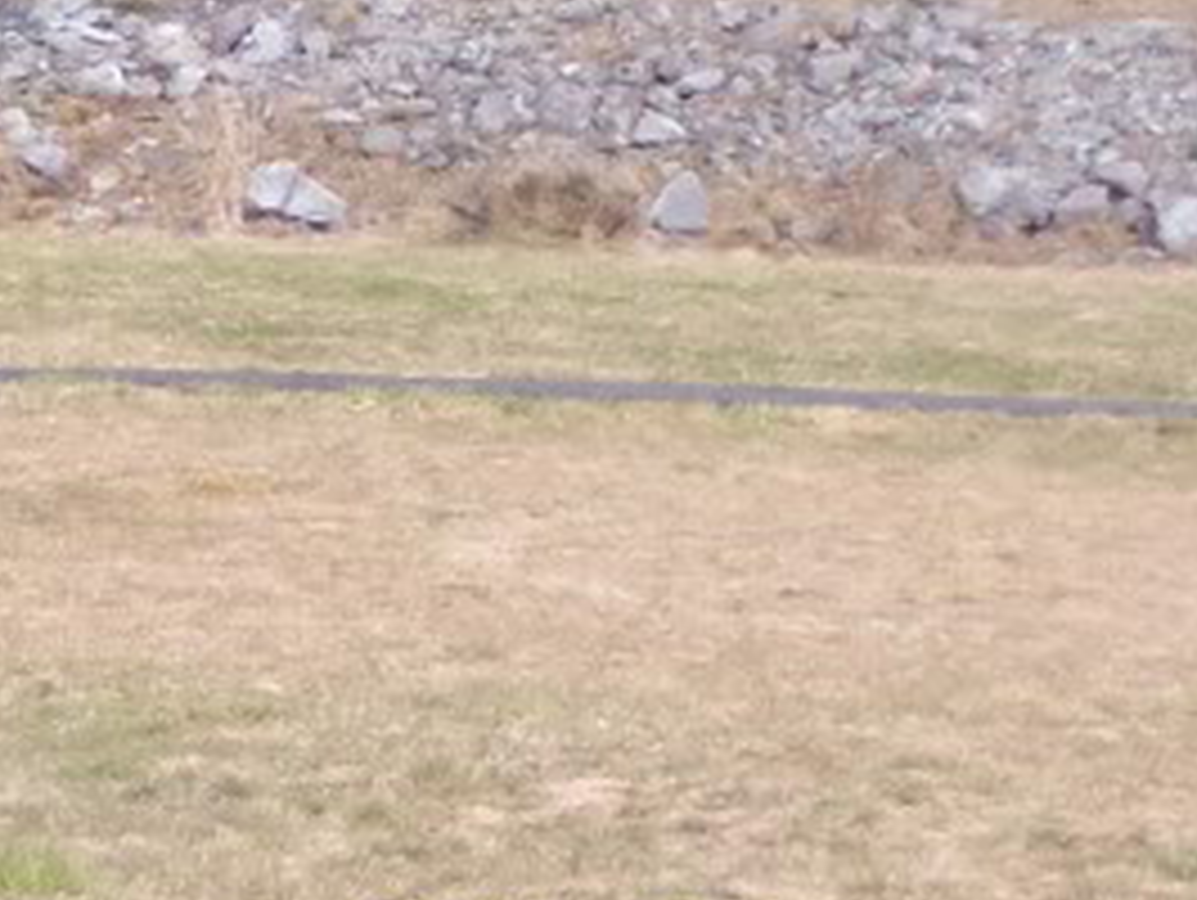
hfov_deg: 4.9
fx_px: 13844
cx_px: -1022
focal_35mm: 400
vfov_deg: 3.7
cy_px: -302
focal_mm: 21.3
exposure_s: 1/125
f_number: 4.8
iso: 100
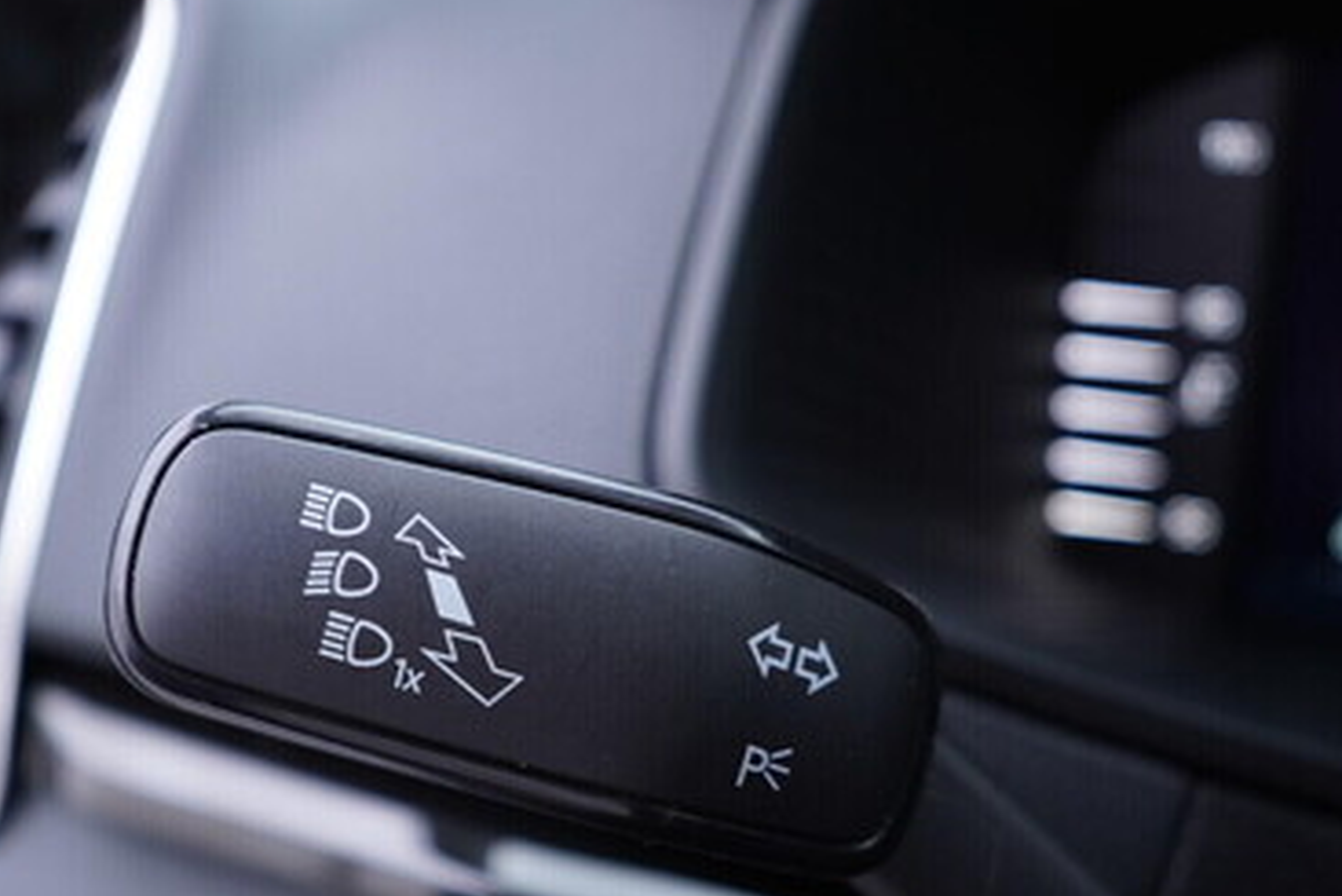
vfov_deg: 25.0
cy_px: 583
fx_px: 2014
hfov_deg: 36.5
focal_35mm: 54
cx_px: 450
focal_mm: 24
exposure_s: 1/40
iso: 250
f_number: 2.8
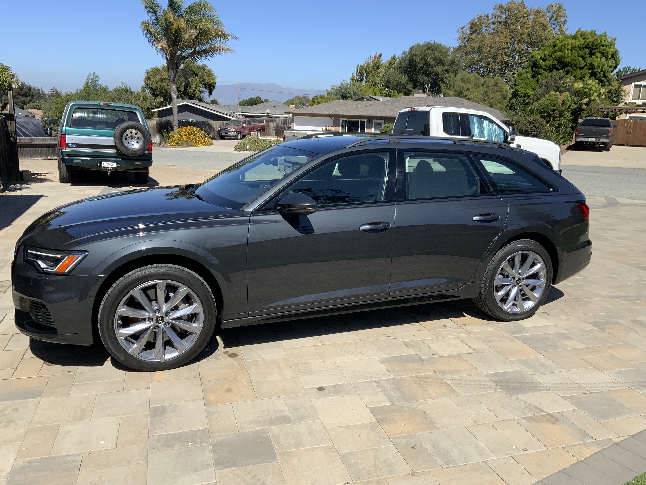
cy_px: 242
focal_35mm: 29
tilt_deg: -12.8
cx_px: 323
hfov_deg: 61.7
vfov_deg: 48.2
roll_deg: -3.0
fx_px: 541
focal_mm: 3
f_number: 1.8
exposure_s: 1/1912
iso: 16
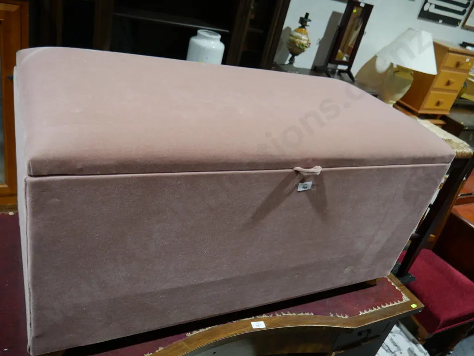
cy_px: 178
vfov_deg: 49.8
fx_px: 384
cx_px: 237
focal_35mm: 28
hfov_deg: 63.4
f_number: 3.5
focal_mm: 14
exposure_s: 1/60
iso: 320
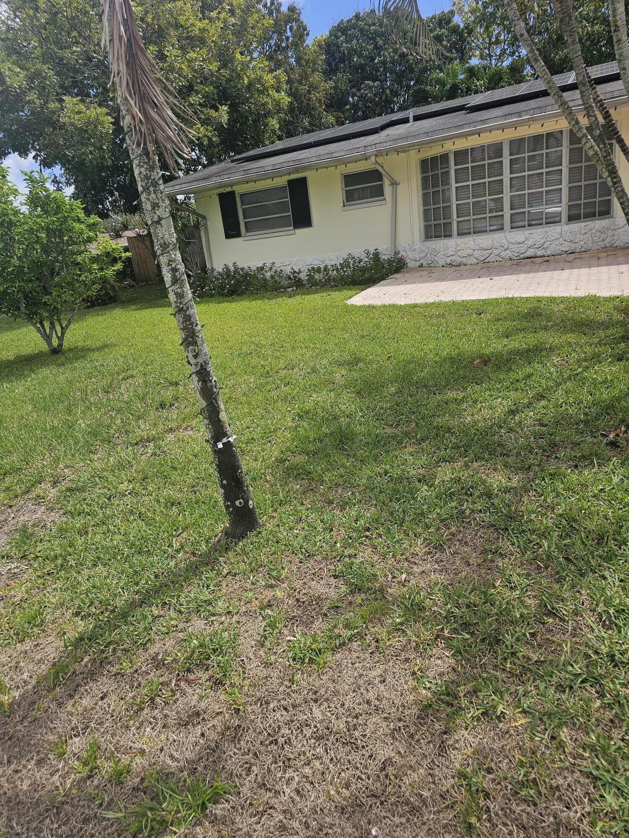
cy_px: 419
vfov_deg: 73.9
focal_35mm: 23
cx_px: 314
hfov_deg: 58.9
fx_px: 557
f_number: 1.7
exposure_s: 1/796
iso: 10
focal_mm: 6.3
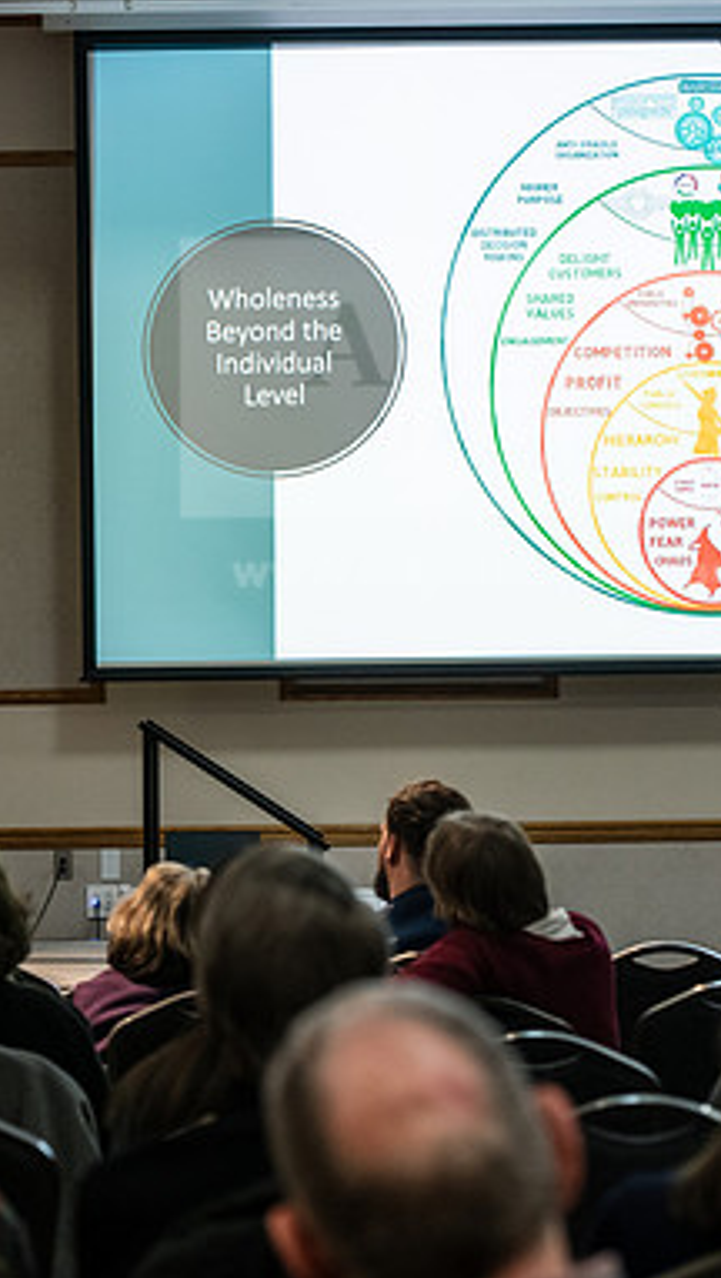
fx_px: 3765
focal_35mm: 111
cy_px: 642
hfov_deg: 10.9
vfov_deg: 19.3
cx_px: 80
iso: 1250
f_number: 3.5
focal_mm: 70
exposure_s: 1/200
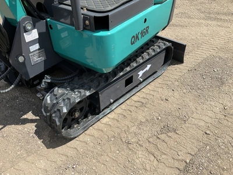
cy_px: 88
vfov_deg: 48.2
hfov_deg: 61.7
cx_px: 116
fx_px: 195
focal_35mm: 29
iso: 25
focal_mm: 3
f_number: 1.8
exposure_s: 1/1195
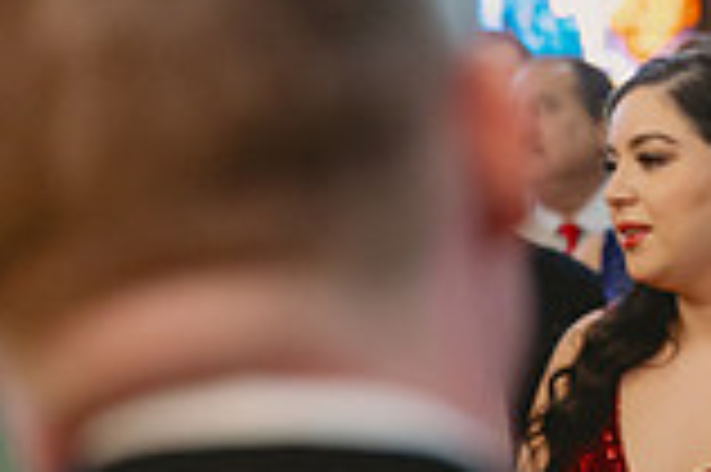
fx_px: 4696
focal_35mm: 238
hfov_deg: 8.4
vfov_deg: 5.7
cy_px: 445
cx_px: 1238
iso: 2000
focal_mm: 65
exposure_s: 1/250
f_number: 2.8
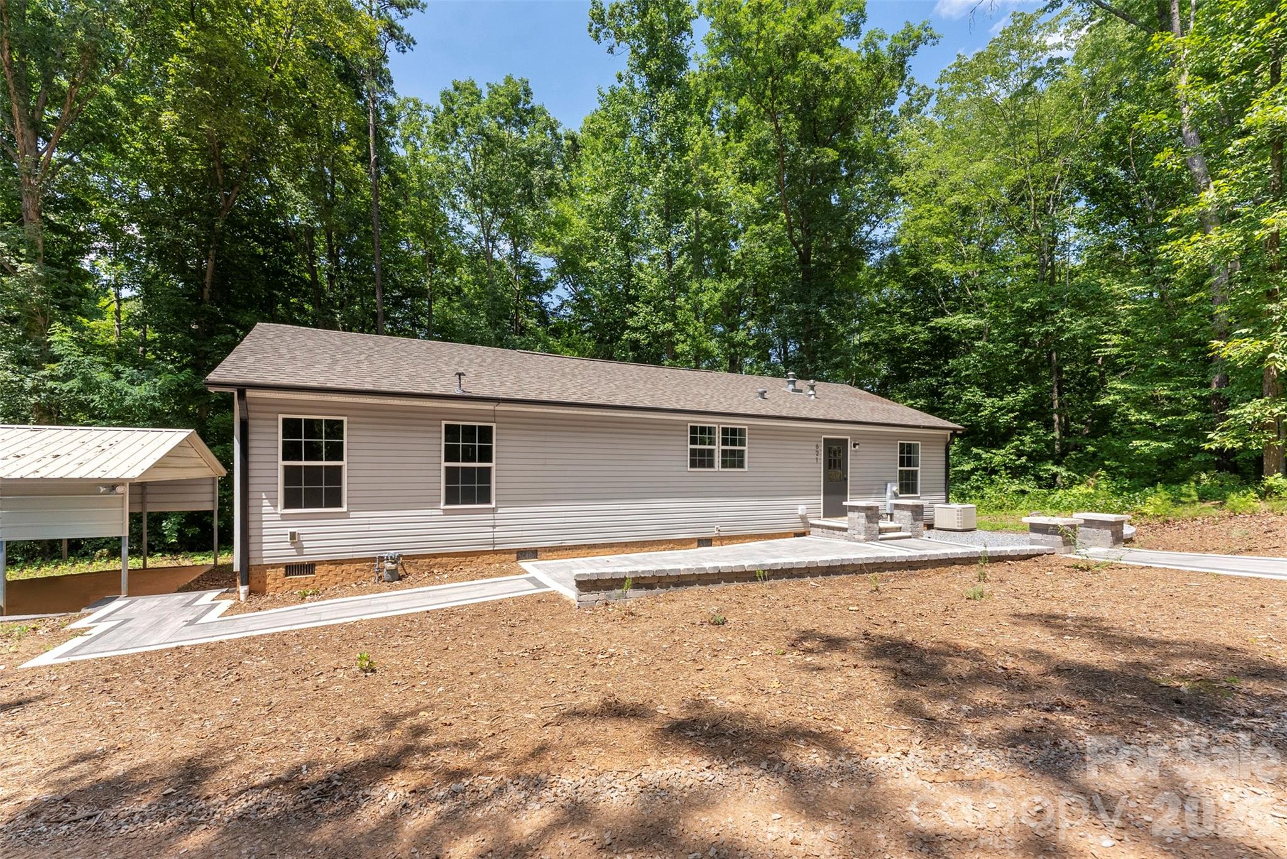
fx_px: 526
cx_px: 644
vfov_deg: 78.5
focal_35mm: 15
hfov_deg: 101.5
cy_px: 430
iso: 2000
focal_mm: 14.7
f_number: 9
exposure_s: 1/500
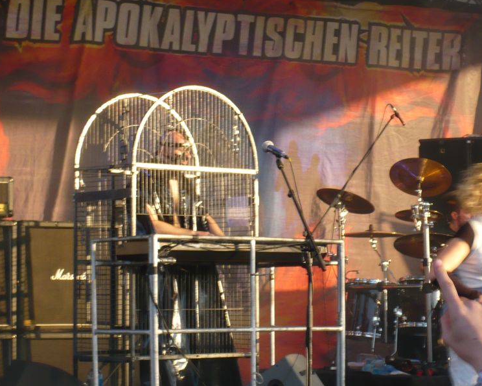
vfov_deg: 12.2
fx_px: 1797
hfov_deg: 15.3
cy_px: 192
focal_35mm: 126
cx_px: 240
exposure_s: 1/50
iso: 100
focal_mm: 16.4
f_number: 5.6
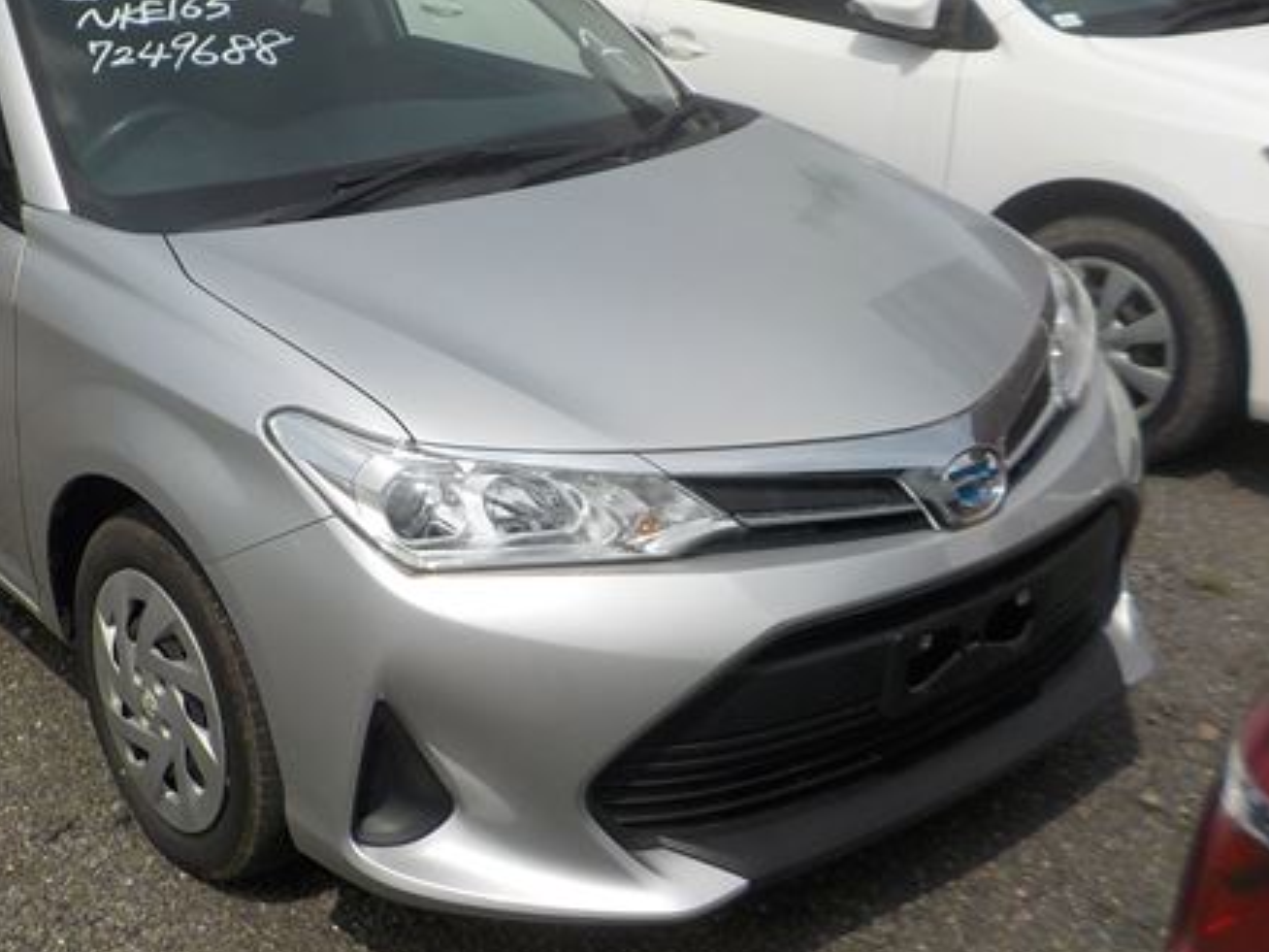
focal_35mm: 44
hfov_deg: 42.2
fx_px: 1613
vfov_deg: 32.7
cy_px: 367
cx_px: 393
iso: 125
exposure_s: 1/1000
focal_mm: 4.1
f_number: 6.6
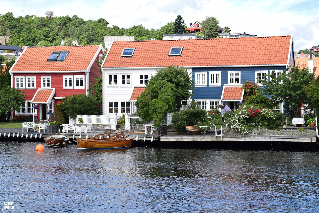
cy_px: 106
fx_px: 664
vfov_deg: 18.2
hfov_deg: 27.0
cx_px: 160
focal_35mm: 75
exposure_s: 1/250
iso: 200
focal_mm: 50
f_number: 8
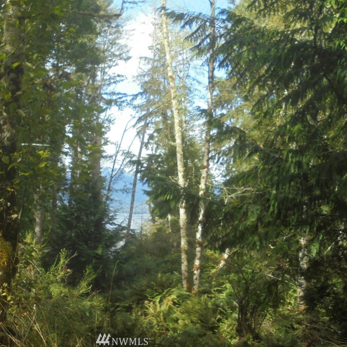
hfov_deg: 38.8
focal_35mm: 43
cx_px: 123
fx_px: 488
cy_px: 172
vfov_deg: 39.2
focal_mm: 6.1
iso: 100
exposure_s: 1/250
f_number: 4
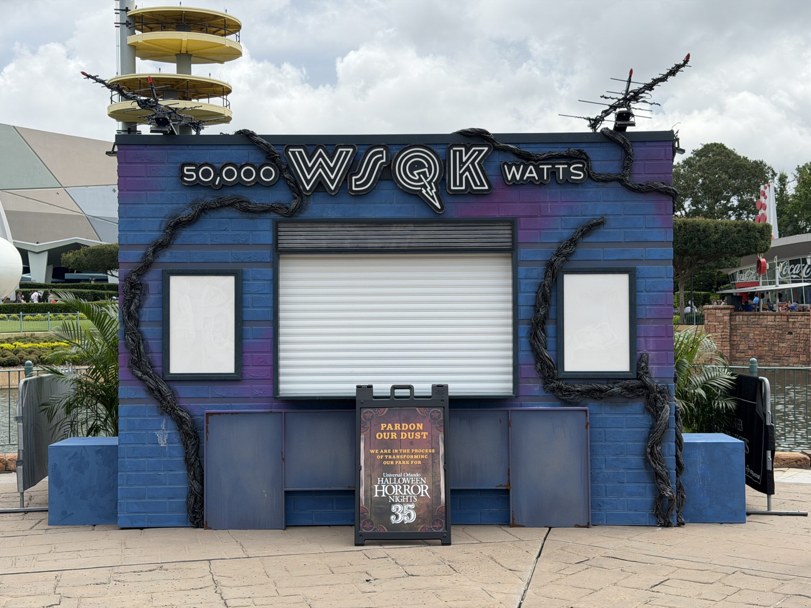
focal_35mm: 48
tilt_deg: -0.4
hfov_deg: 39.7
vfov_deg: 30.3
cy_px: 304
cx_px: 406
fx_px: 1125
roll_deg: +0.0
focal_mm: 6.76
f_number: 1.78
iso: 64
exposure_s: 1/4587
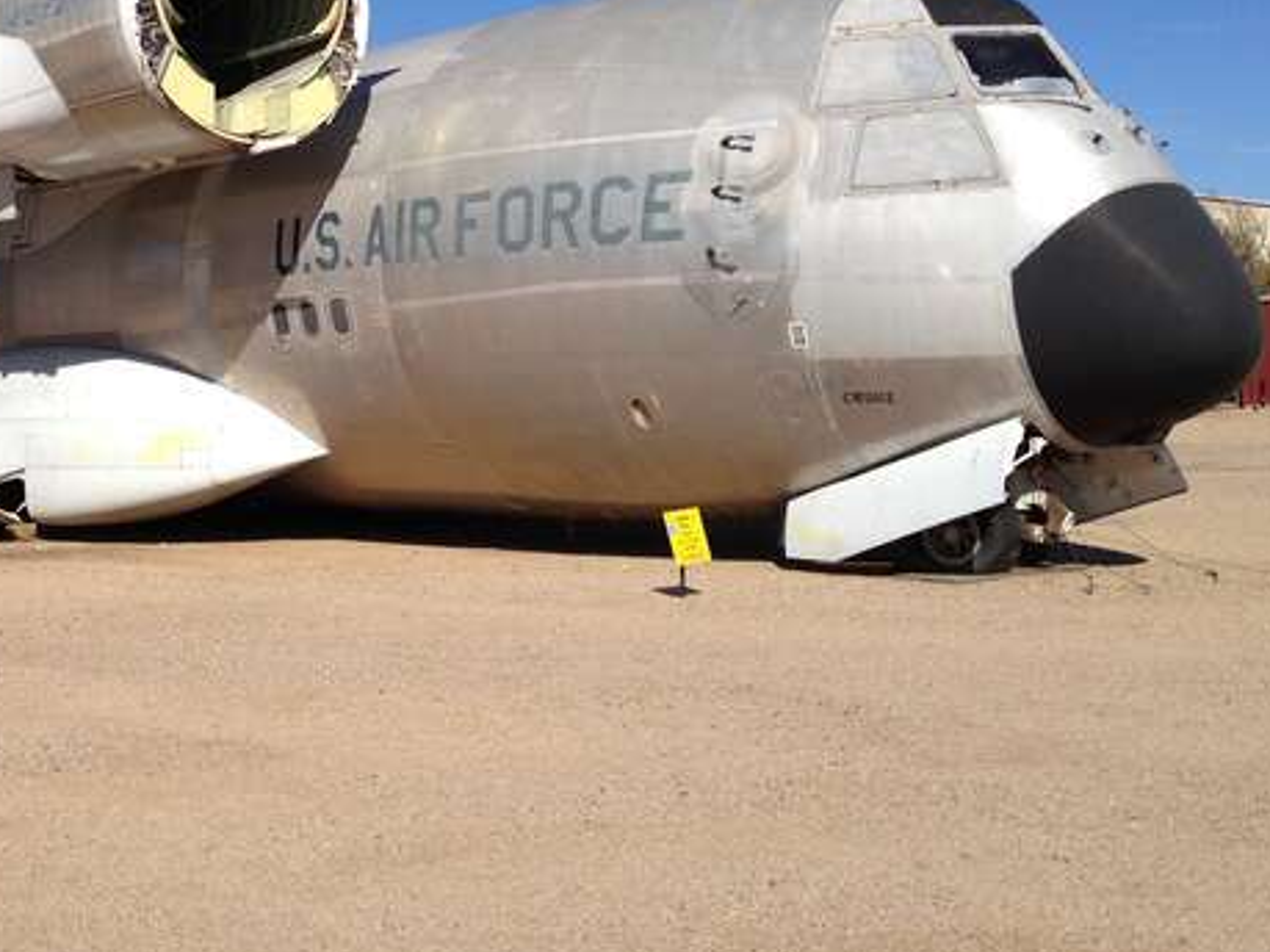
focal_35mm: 61
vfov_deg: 23.5
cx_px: 268
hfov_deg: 31.0
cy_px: 141
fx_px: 2237
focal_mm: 4.28
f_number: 2.4
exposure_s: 1/3067
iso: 64
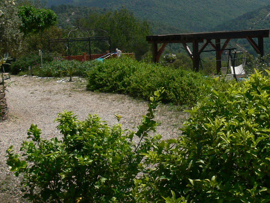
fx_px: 655
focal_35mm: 84
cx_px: 265
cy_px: 12
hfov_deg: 22.4
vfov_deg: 17.3
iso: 80
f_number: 6.3
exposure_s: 1/400
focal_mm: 7.4
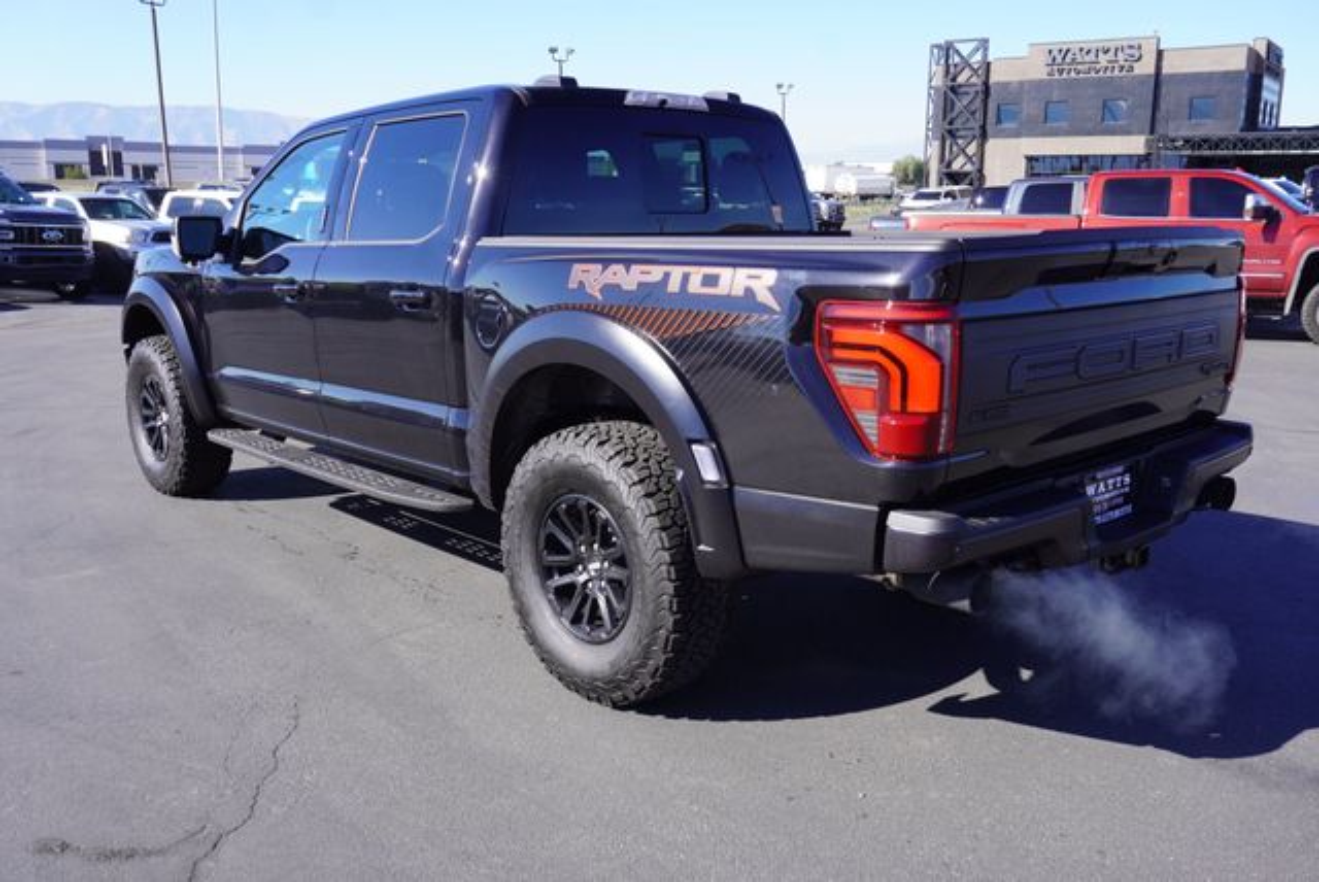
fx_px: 1155
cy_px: 441
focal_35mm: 32
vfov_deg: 41.8
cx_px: 660
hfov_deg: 59.4
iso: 100
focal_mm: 21
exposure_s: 1/125
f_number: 8
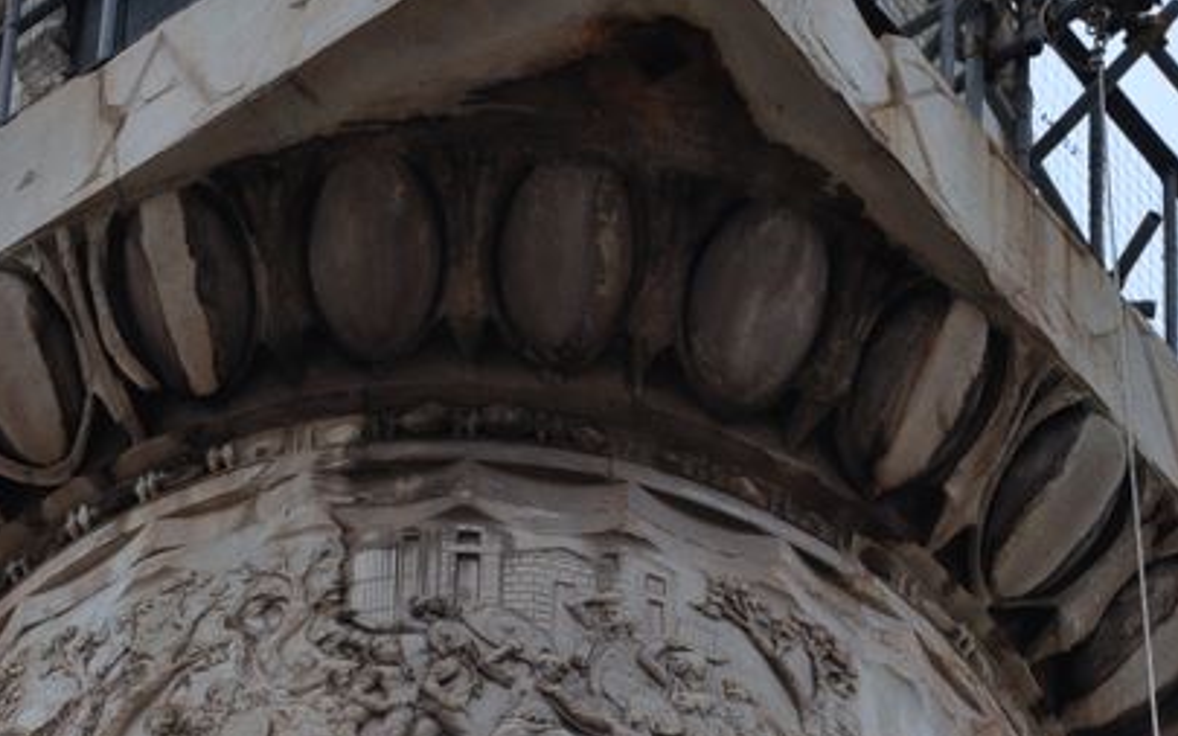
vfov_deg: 3.2
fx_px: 13010
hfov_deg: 5.2
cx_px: 349
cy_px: 908
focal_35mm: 405
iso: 200
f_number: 10
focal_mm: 105
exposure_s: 1/250
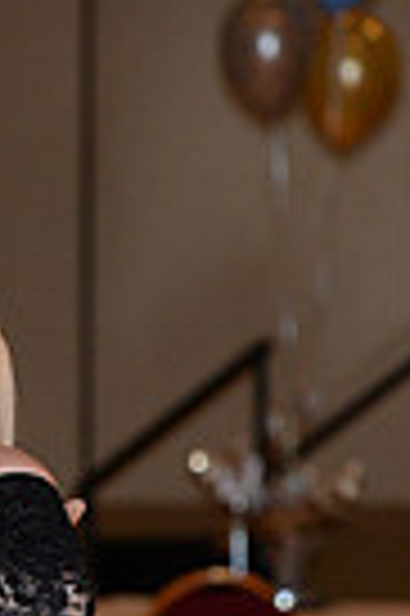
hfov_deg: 2.4
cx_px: -291
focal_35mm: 572
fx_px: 9796
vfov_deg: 3.6
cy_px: 1016
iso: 1250
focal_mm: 135
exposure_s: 1/200
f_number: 4.5
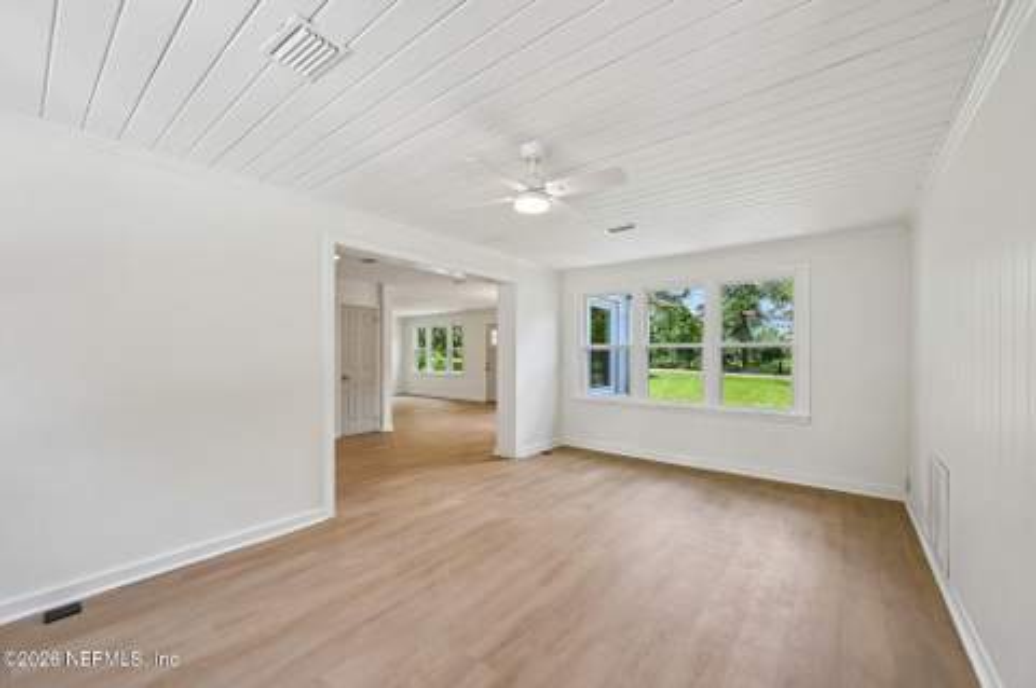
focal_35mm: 14
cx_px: 518
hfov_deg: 104.3
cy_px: 344
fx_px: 402
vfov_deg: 81.1
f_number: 8
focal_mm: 14
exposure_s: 1/15
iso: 125
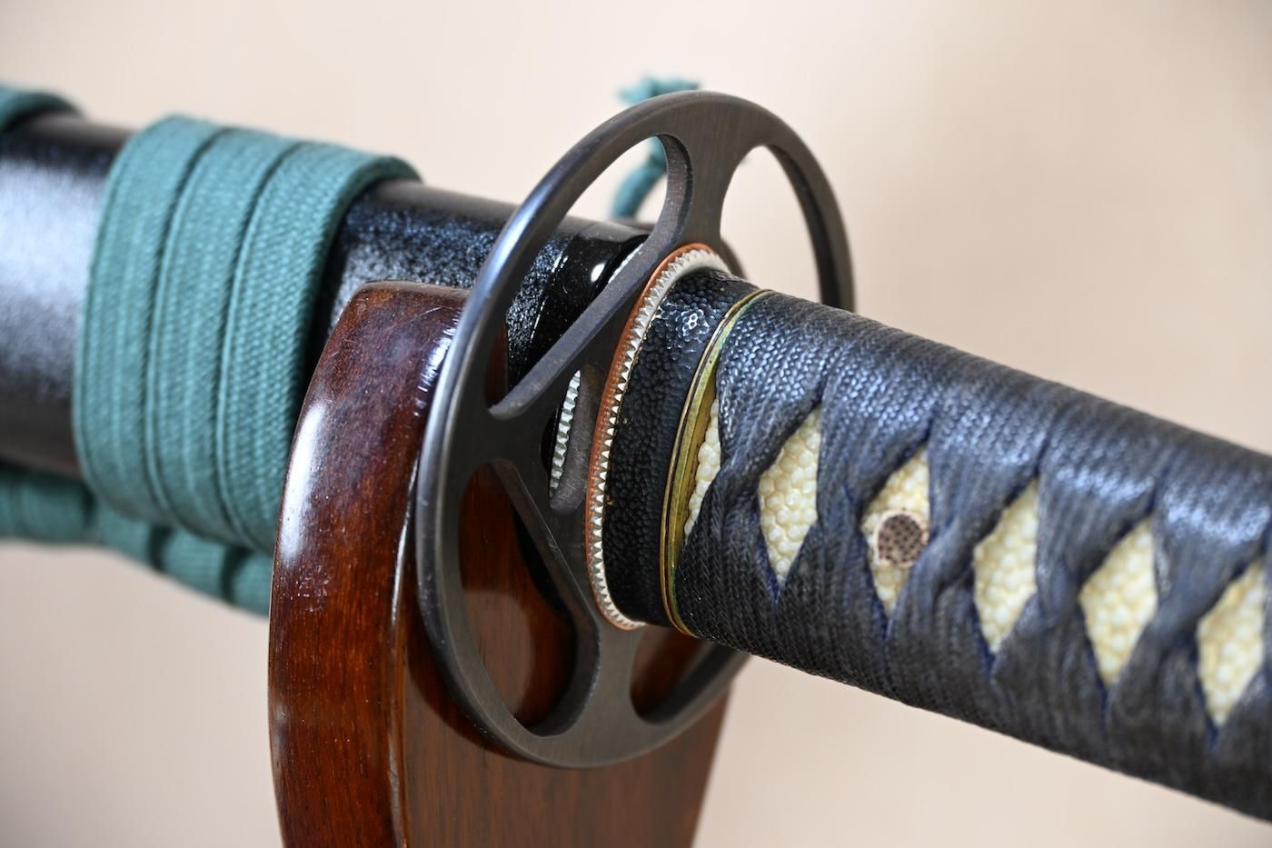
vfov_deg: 12.2
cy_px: 424
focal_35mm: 112
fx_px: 3974
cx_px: 636
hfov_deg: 18.2
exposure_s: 1/2
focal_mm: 75
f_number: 5.3
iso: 140
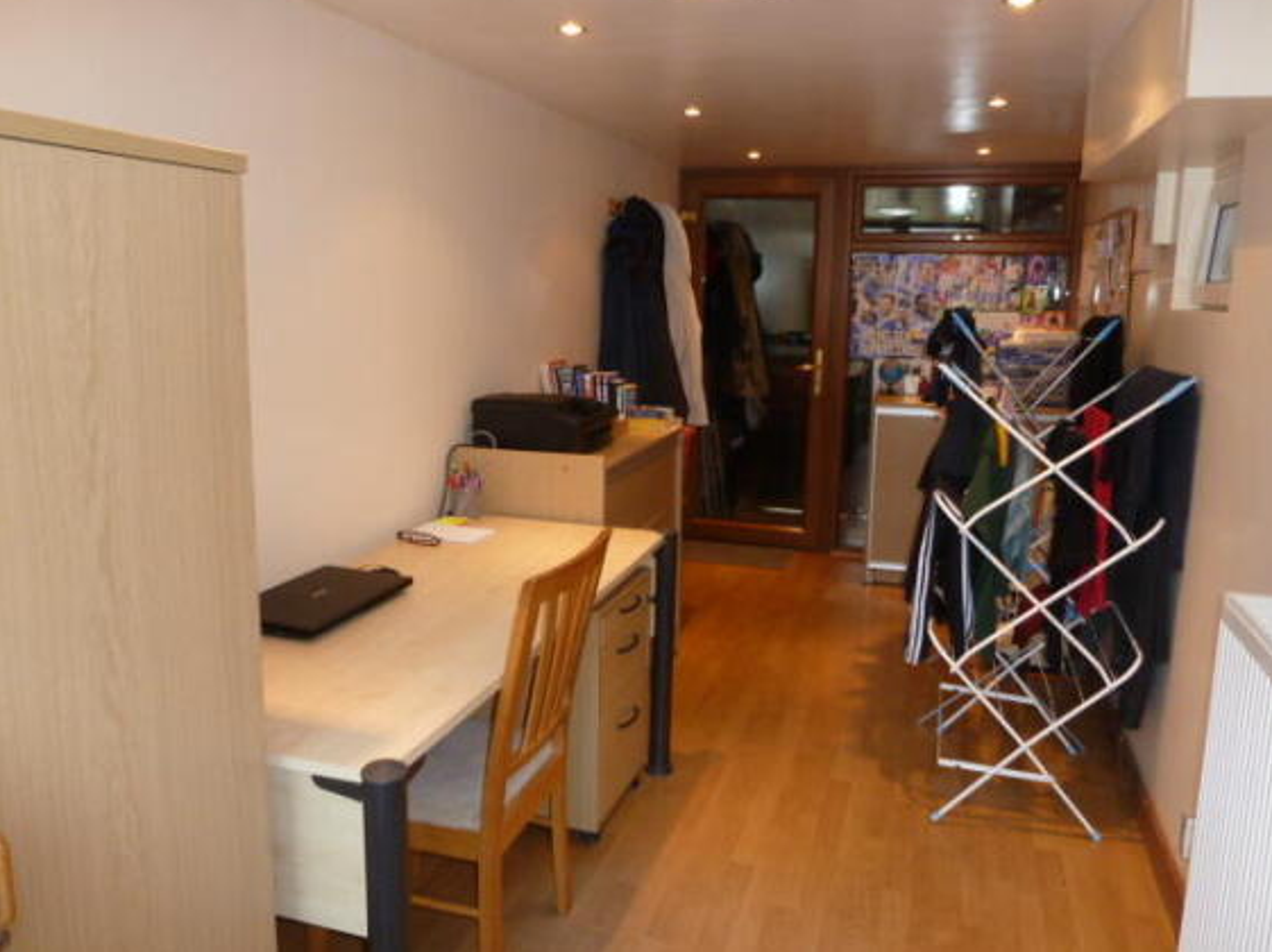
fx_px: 955
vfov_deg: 53.0
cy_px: 461
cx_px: 656
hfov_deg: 67.3
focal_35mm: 26
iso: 250
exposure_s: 1/30
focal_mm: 4.1
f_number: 3.3
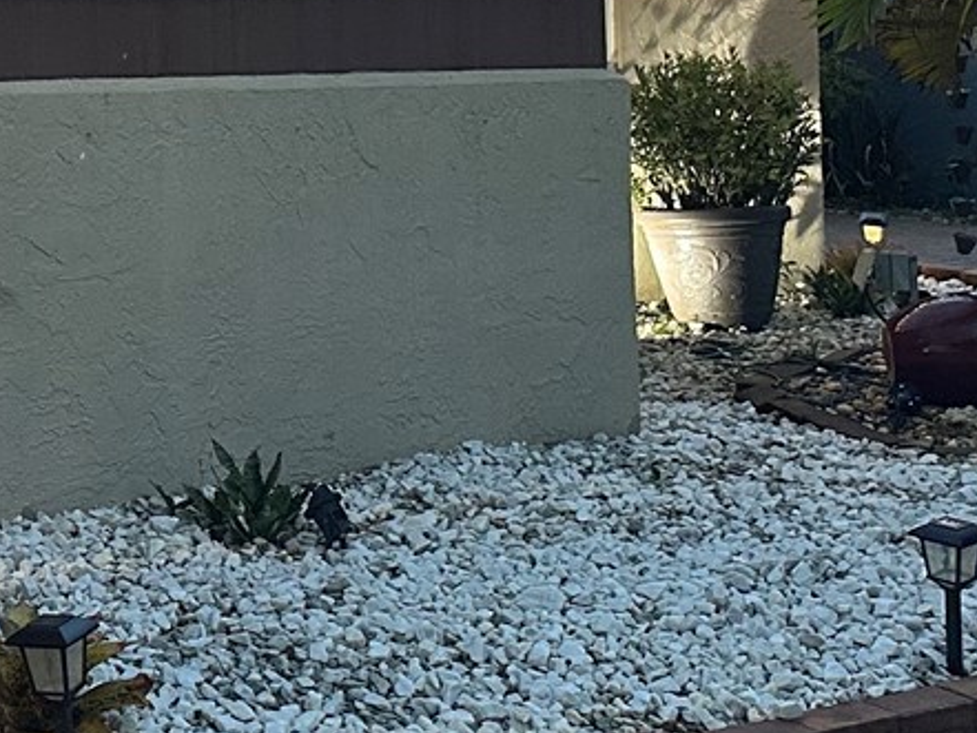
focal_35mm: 87
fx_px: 2456
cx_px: -97
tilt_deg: +5.4
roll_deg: +0.6
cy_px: -157
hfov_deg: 21.4
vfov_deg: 16.3
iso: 320
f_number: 1.78
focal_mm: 6.86
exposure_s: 1/60
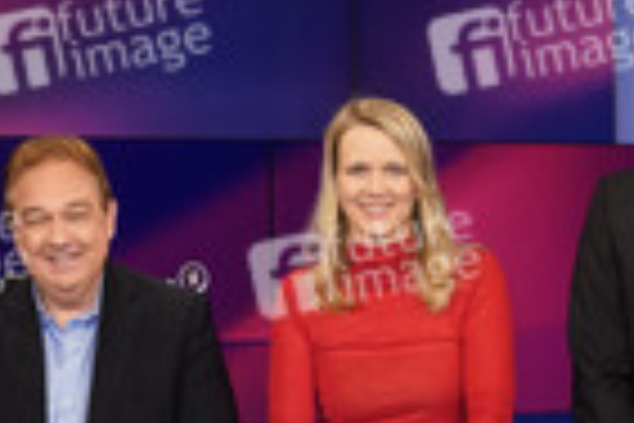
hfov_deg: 20.5
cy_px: 378
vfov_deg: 13.7
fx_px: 1743
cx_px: 425
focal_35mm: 99
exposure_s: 1/125
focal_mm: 31
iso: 2000
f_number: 5
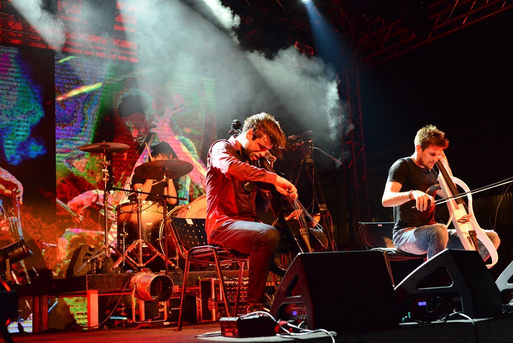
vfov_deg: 27.0
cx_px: 256
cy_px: 172
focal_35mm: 50
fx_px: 713
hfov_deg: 39.6
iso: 4000
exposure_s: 1/320
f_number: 4
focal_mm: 50
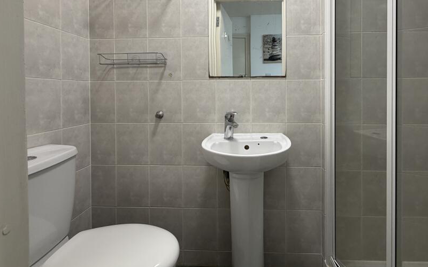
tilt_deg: -1.5
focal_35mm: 19
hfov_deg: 87.5
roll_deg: +1.3
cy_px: 94
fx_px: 222
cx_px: 242
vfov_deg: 61.0
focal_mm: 2.22
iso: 200
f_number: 2.2
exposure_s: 1/100
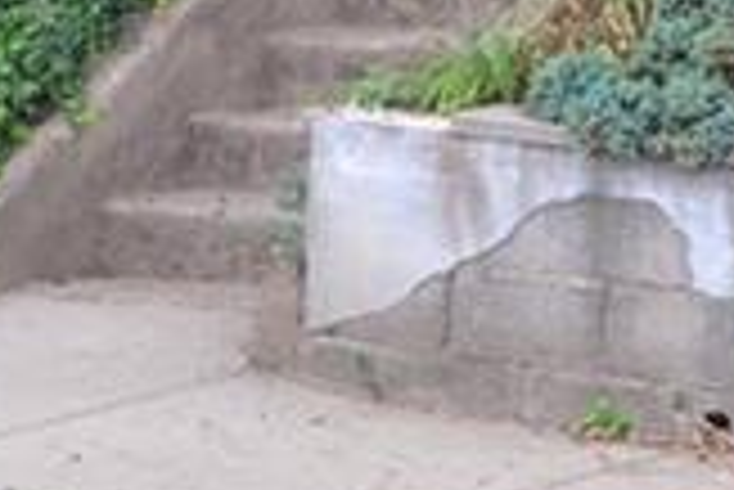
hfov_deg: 7.7
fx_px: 5000
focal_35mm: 245
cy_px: -1002
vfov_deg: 5.3
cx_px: 1882
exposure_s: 1/50
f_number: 8
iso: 400
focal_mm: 26
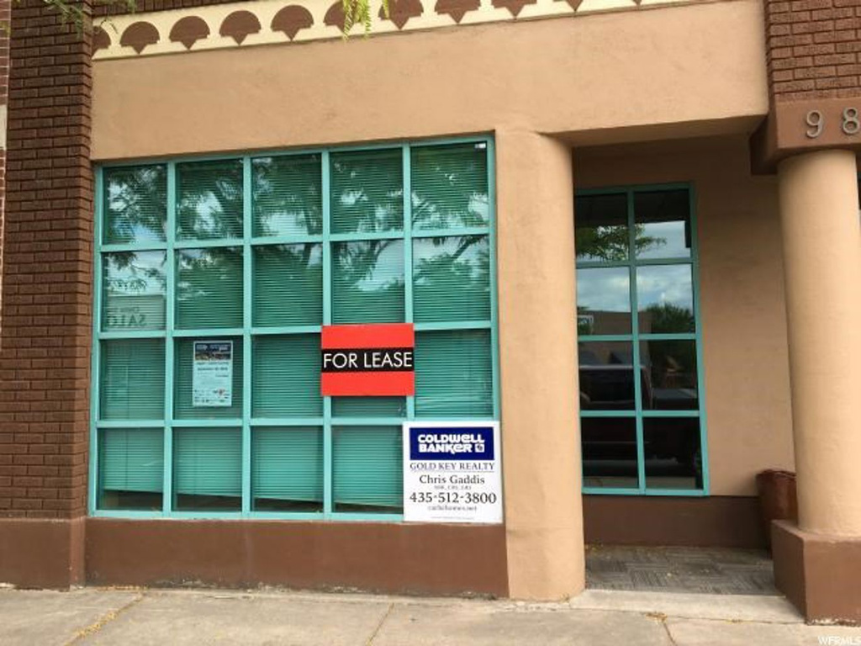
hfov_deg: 61.7
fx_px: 721
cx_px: 430
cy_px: 323
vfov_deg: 48.2
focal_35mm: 29
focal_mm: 4.15
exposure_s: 1/157
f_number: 2.2
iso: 25
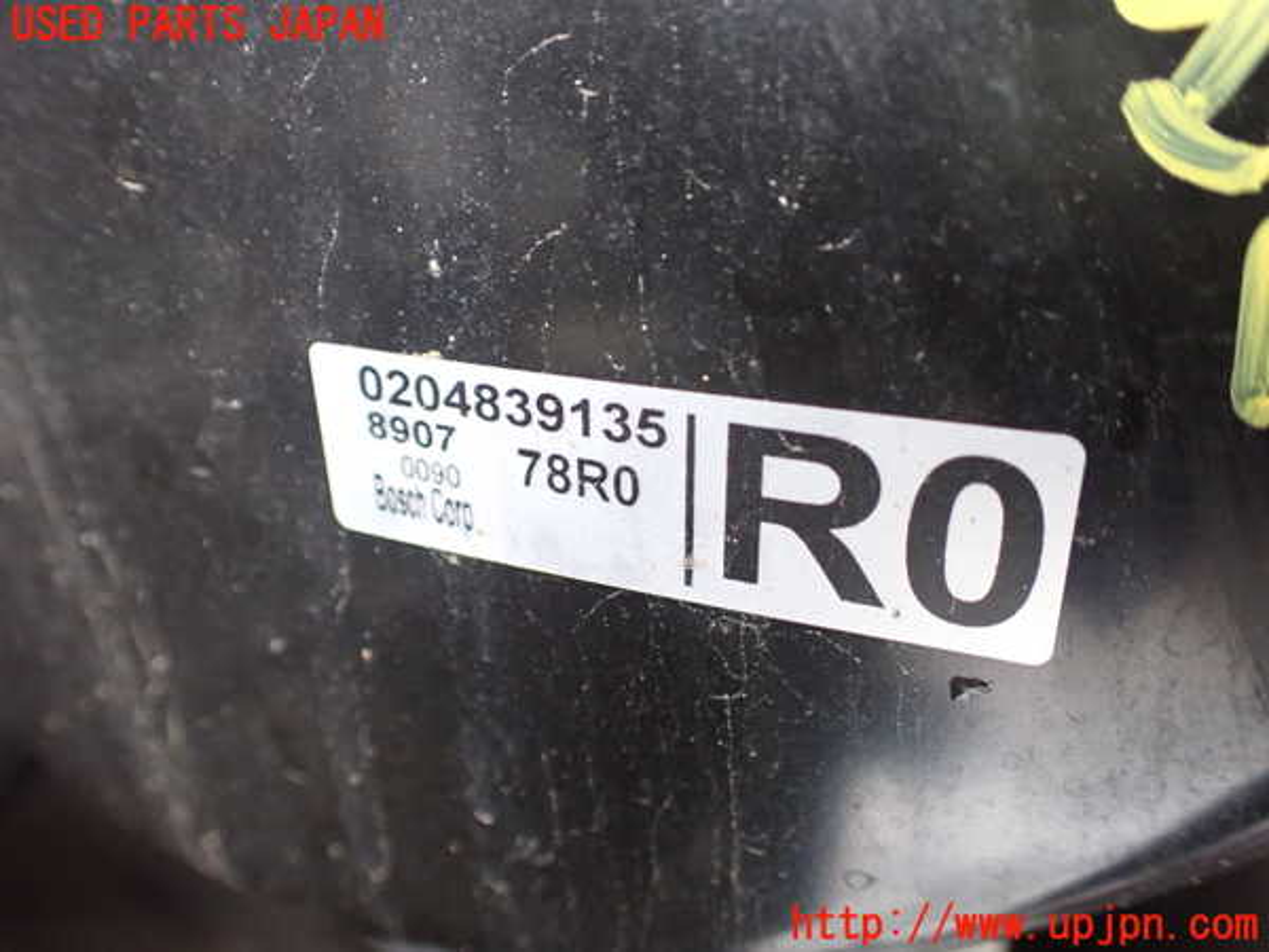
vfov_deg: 46.8
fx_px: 1100
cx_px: 634
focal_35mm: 30
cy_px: 476
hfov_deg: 60.0
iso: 800
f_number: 2.3
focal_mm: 5.4
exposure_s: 1/125
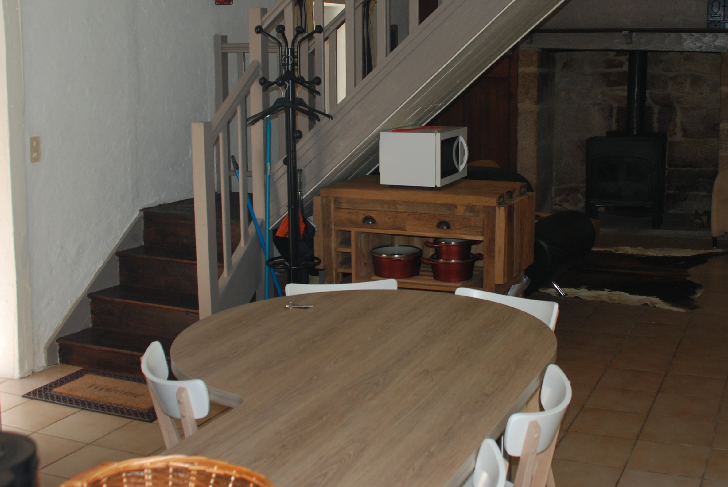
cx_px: 429
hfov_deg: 40.2
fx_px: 992
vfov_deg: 27.4
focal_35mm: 49
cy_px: 165
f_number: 3.8
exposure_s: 1/60
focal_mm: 20
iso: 200
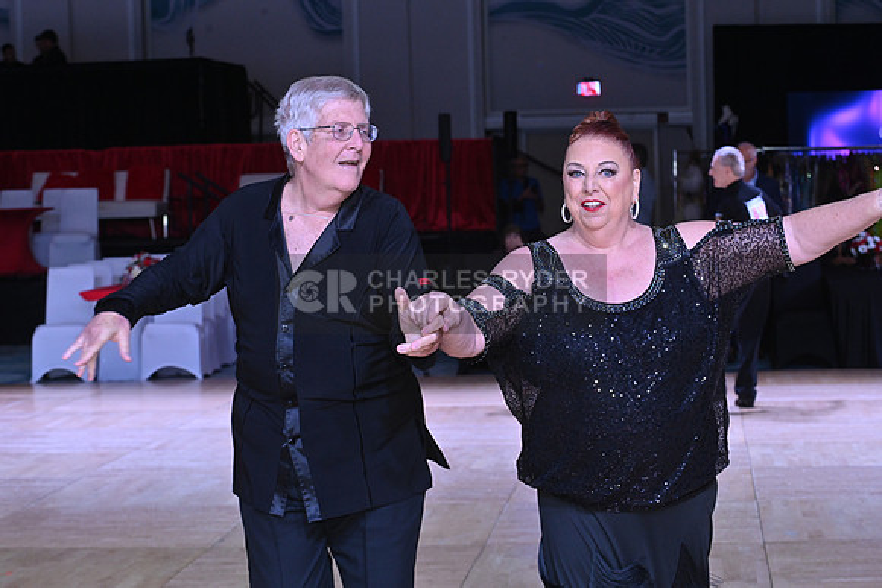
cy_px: 294
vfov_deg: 14.4
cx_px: 441
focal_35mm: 95
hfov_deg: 21.5
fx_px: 2328
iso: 1600
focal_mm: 95
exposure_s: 1/200
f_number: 8
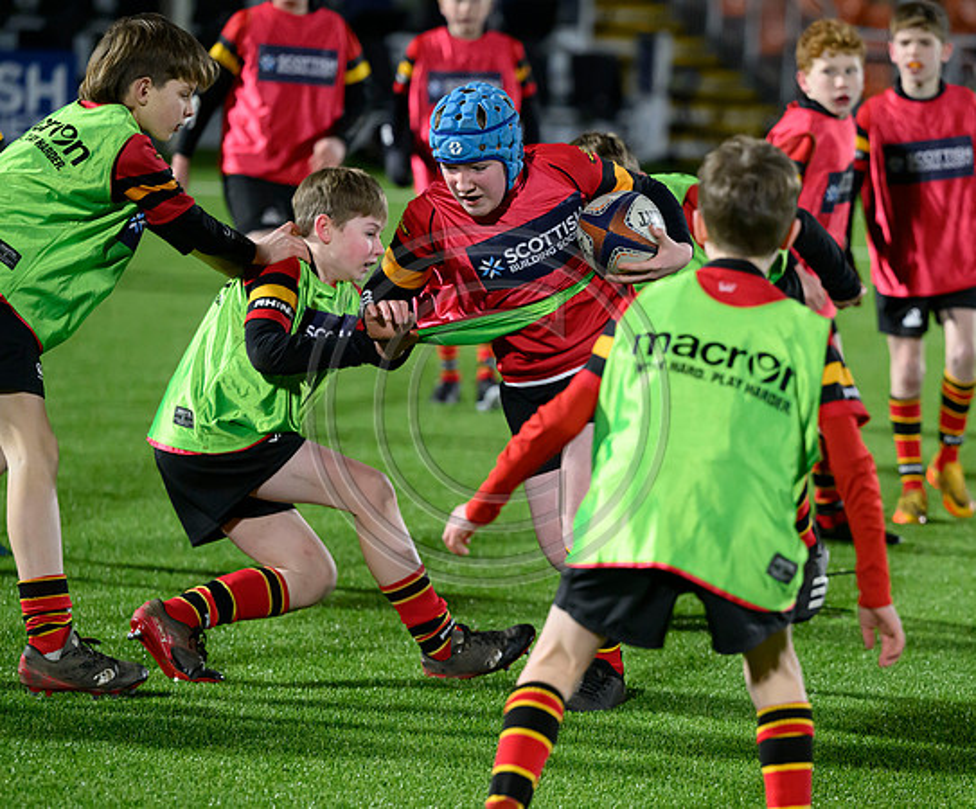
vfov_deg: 8.4
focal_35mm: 187
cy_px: 461
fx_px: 5476
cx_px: 687
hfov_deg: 10.2
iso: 6400
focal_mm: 140
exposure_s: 1/1600
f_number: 3.2
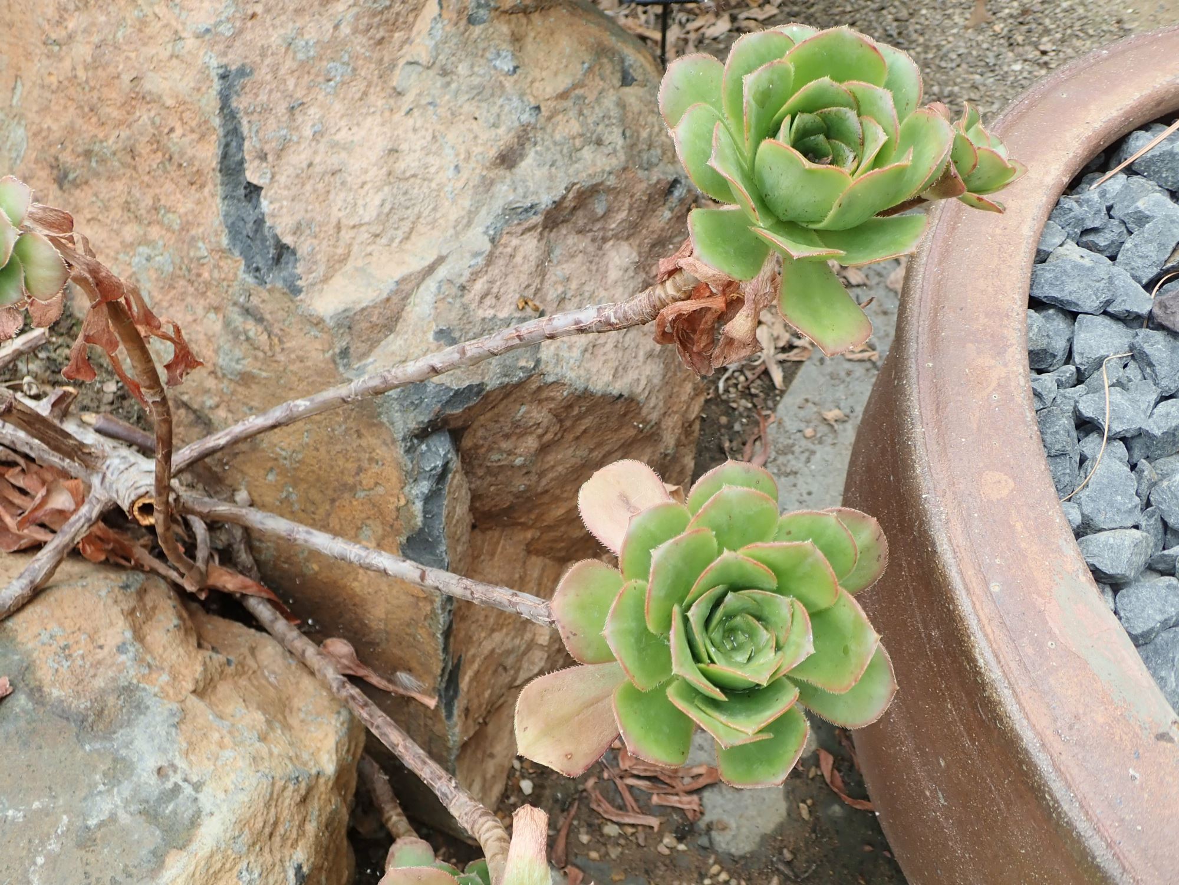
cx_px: 590
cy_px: 442
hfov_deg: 60.0
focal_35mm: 30
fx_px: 1022
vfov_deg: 46.8
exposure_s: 1/80
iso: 100
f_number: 3.2
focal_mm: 5.5
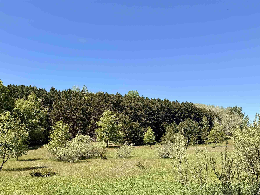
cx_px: 100
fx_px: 233
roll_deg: -1.0
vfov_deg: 44.9
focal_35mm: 31
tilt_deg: +2.1
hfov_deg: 57.7
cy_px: 126
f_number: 1.78
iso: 80
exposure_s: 1/3145
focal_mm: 6.76
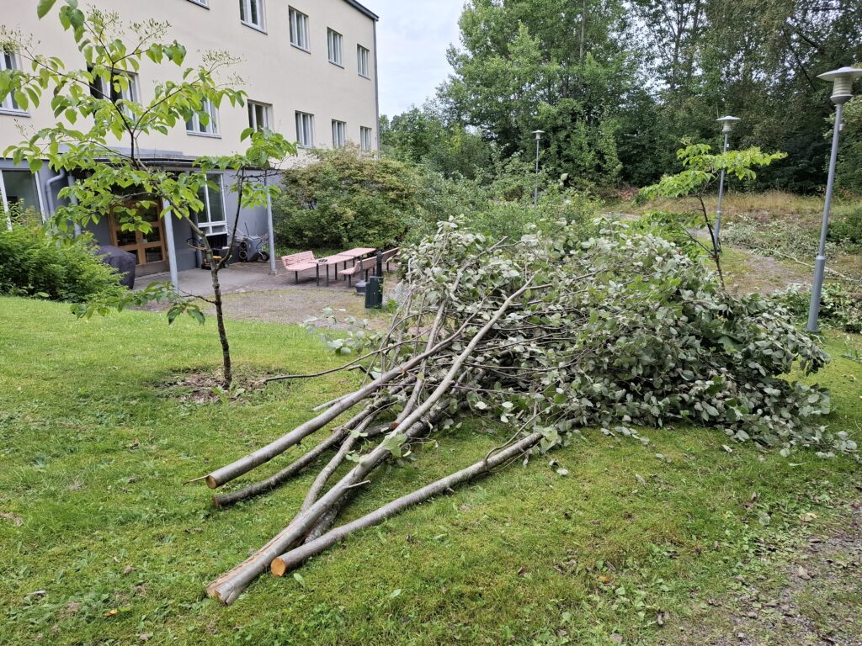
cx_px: 431
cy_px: 323
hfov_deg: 73.9
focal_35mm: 23
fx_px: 573
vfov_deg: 58.9
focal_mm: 5.54
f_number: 1.8
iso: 50
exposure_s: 1/579
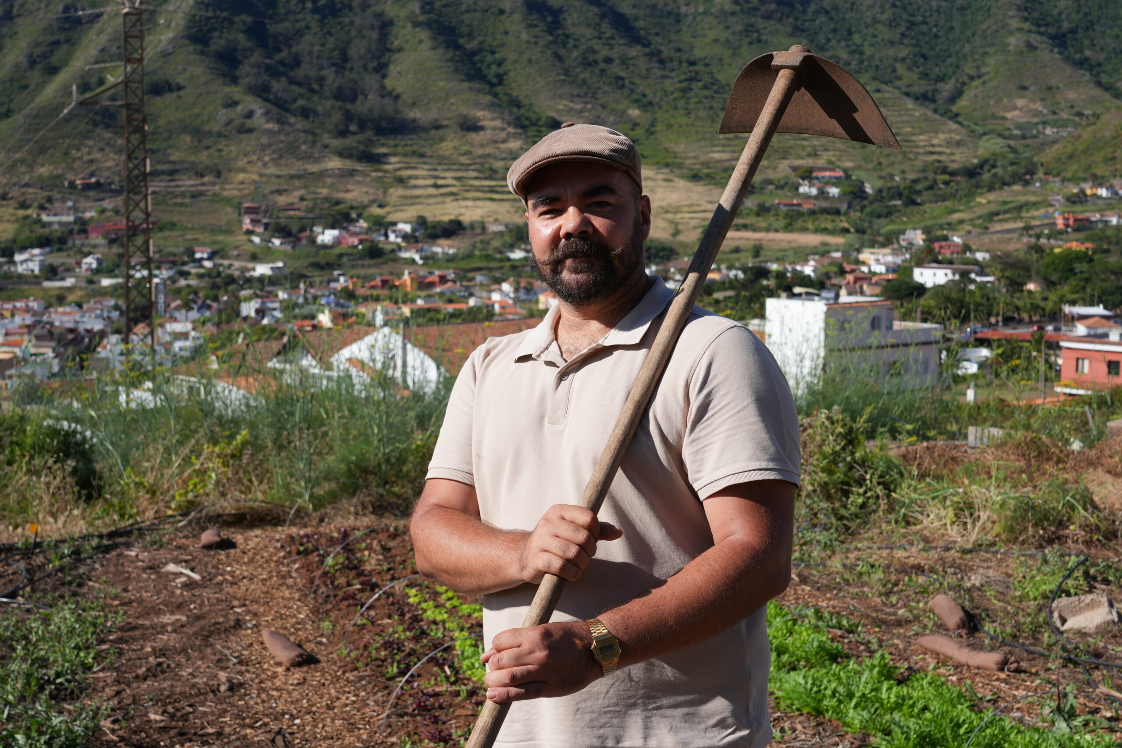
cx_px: 561
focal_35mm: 52
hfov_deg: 37.8
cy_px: 374
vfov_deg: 25.8
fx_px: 1636
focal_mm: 35
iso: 100
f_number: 6.3
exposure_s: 1/500
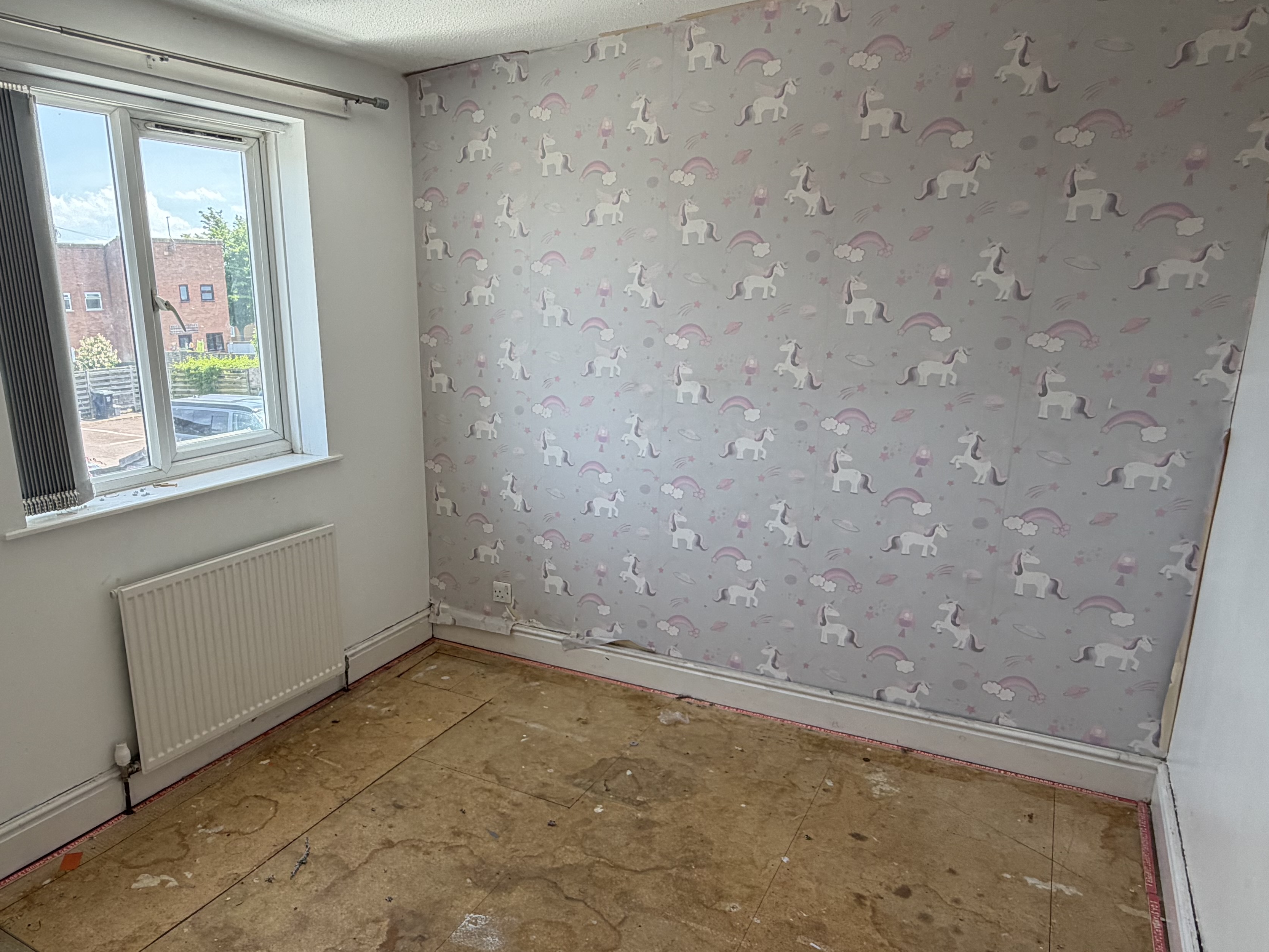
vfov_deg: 56.7
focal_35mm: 24
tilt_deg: -13.8
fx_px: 880
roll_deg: +2.6
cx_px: 477
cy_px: 528
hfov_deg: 70.5
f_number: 2.2
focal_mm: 2.22
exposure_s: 1/121
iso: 64
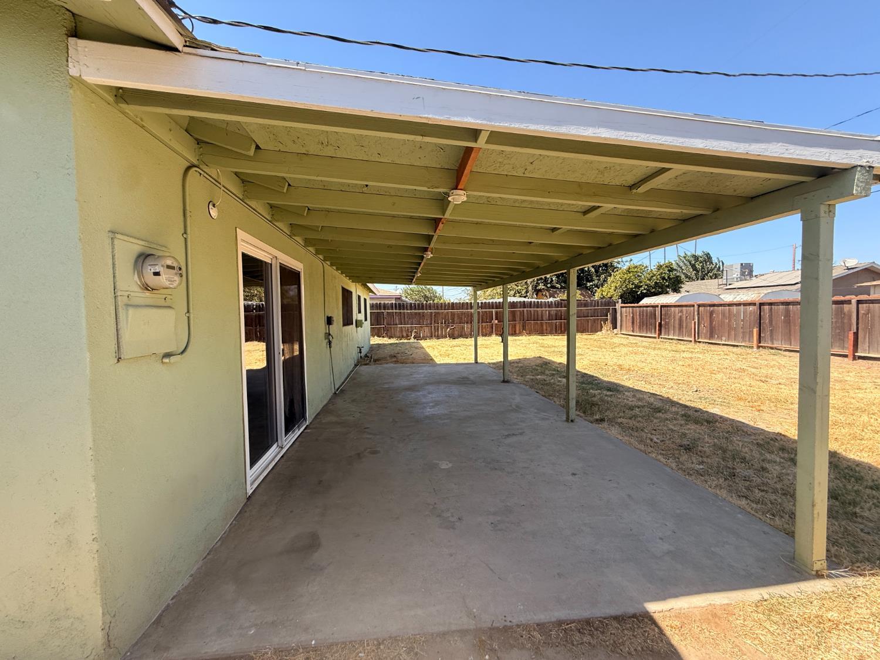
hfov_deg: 102.1
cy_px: 330
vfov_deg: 85.7
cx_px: 440
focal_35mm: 14
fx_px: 356
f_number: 2.2
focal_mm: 2.22
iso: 64
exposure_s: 1/679
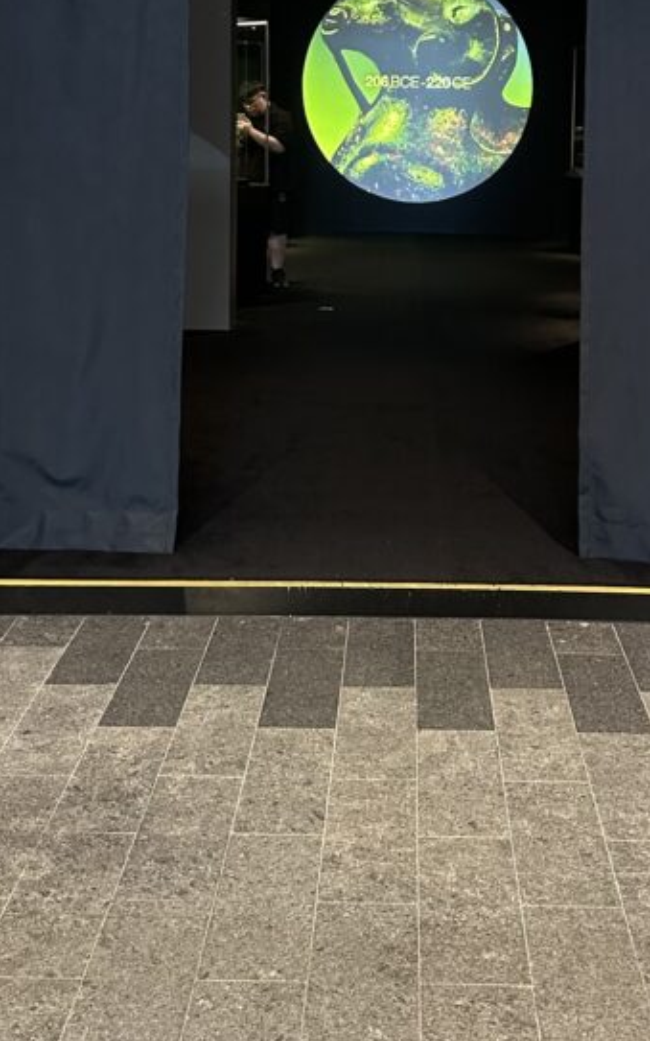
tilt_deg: -4.7
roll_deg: -1.7
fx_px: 1362
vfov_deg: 40.1
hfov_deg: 26.8
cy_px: 203
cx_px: 393
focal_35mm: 48
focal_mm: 6.86
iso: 1000
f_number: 1.78
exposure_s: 1/30
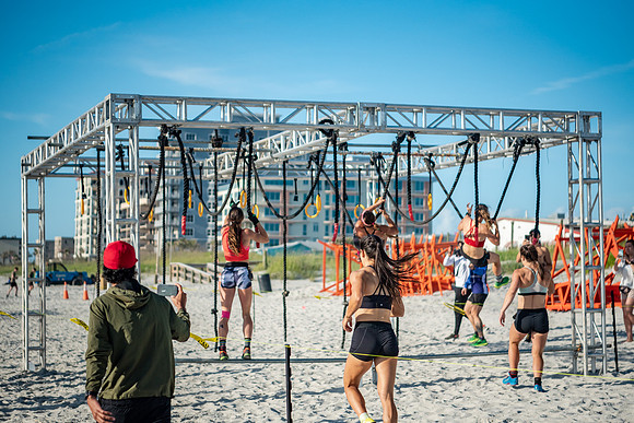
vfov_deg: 17.3
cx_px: 323
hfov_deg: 25.6
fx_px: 1393
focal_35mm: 79
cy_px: 196
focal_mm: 70
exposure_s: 1/3200
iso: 500
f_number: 2.8
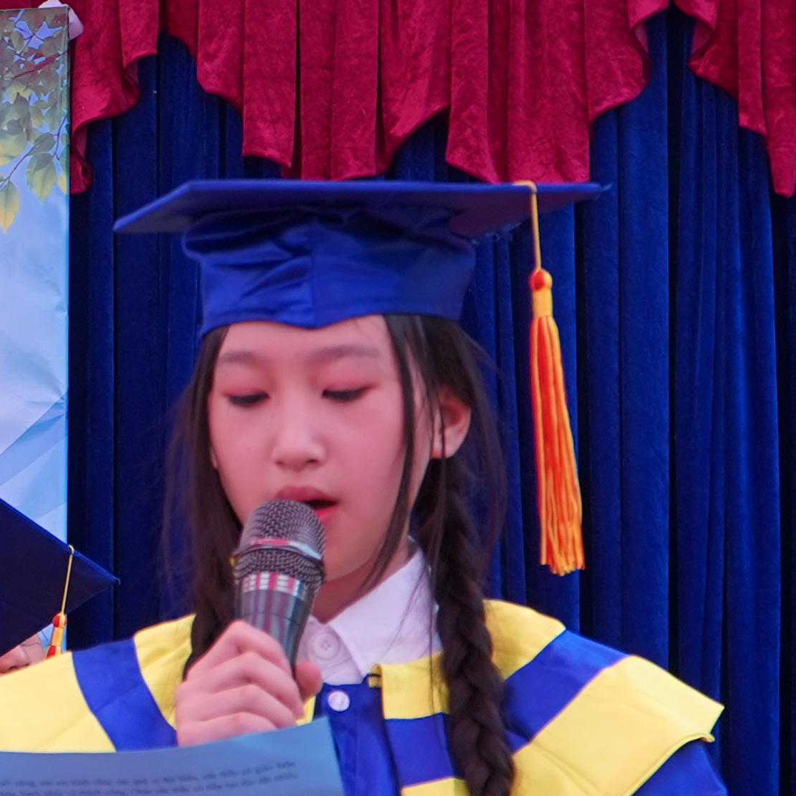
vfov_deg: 15.7
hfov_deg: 15.4
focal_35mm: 111
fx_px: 2888
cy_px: 446
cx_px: -39
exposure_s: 1/160
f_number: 4
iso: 320
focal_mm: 25
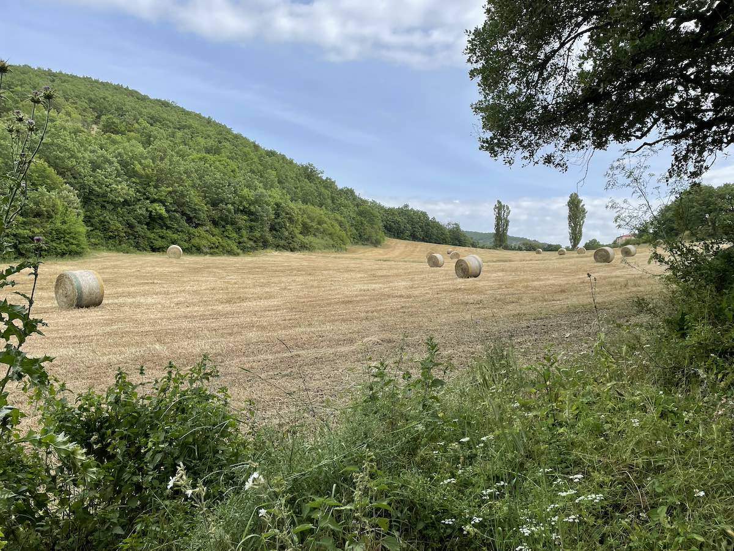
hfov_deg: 67.3
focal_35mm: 26
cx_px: 367
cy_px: 276
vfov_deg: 53.1
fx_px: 551
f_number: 1.6
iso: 32
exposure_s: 1/2257
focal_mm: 4.2
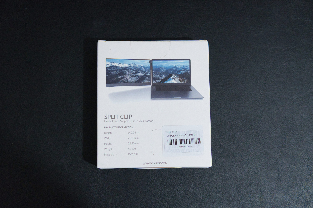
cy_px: 104
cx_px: 156
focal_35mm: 45
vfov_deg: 29.8
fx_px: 391
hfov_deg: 43.6
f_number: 2.8
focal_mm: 30
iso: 3200
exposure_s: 1/160
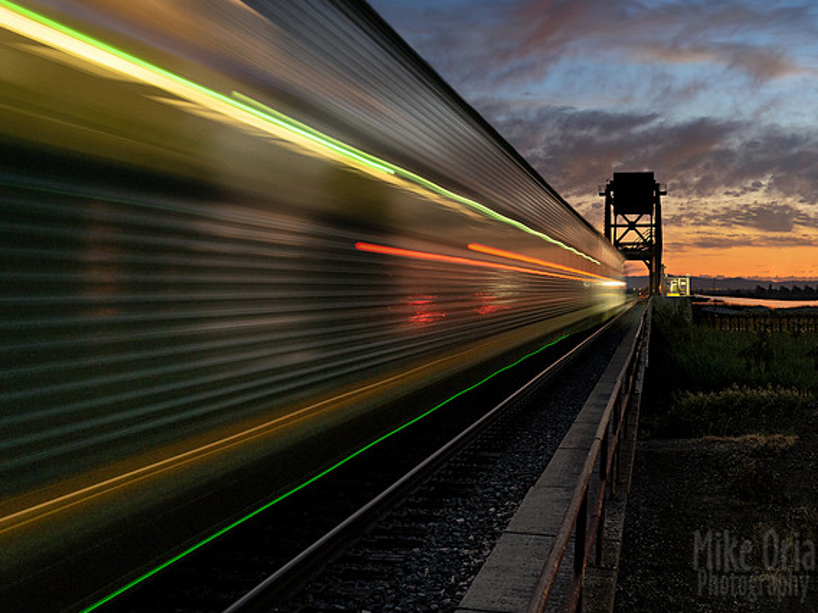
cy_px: 301
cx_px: 410
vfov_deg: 32.9
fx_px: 1040
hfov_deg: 42.9
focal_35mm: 44
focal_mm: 55
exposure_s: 1/1.11
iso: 400
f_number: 10
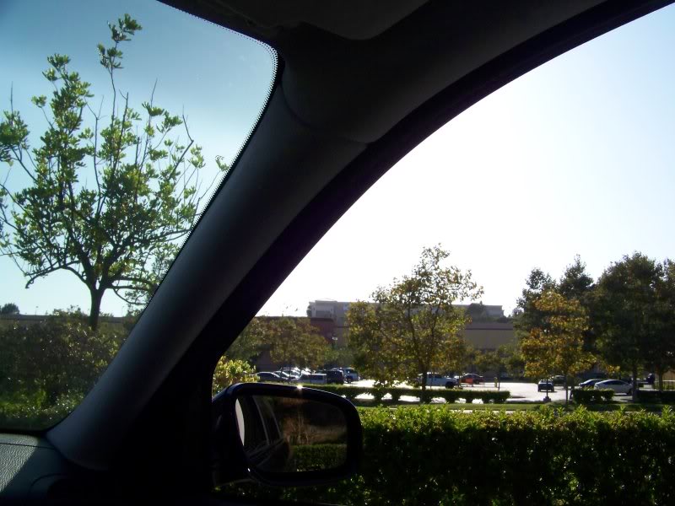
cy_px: 253
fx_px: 702
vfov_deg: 39.7
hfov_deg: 51.4
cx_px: 338
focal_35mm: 36
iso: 200
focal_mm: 5.85
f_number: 5.6
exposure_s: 1/1000
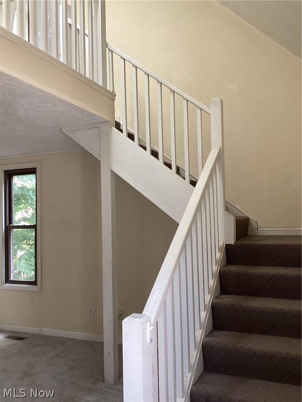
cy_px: 201
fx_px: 361
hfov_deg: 45.4
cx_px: 151
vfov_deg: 58.4
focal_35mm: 31
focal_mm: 3.3
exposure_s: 1/50
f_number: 2.4
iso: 125
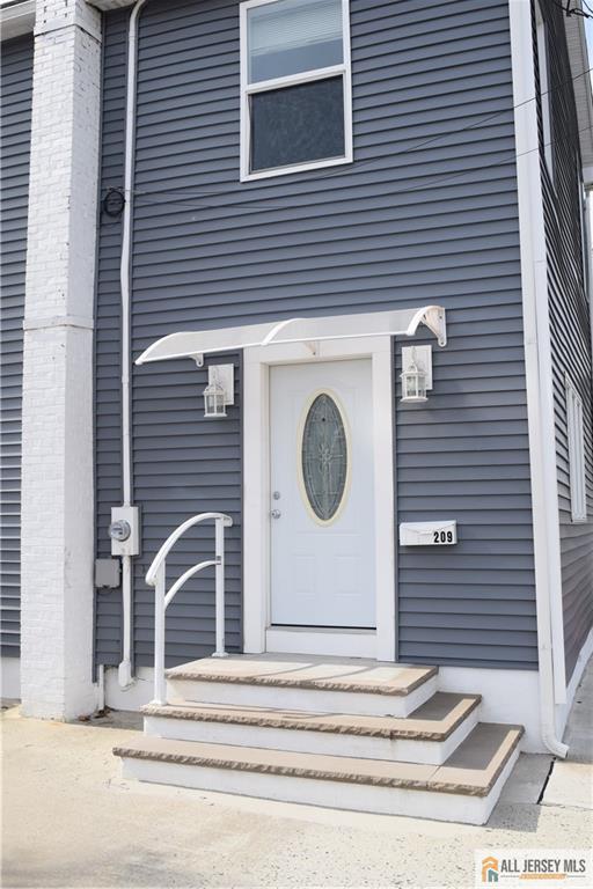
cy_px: 444
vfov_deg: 53.1
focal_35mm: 36
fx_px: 889
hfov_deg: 36.9
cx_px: 296
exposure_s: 1/400
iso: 200
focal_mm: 24
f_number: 9
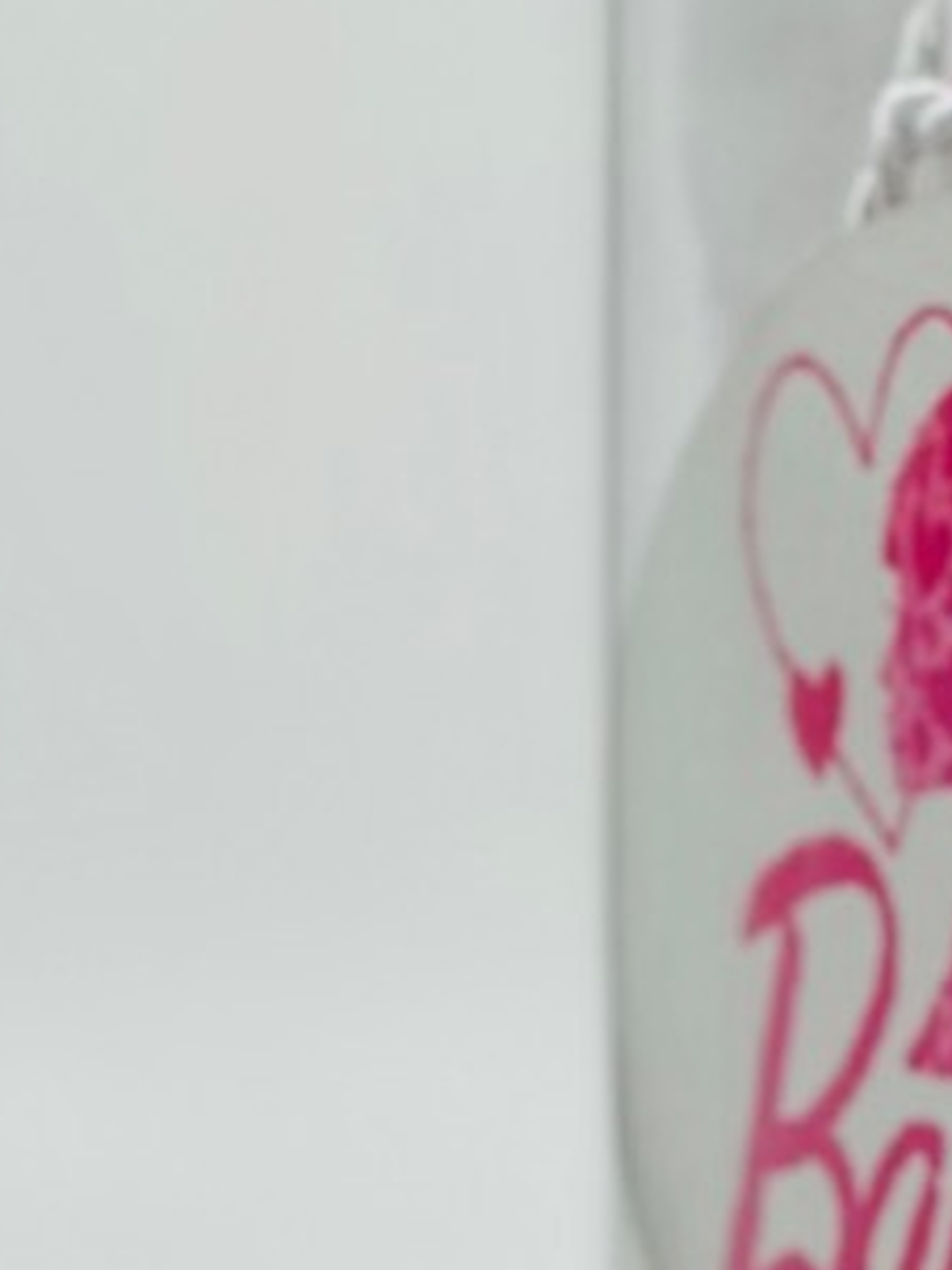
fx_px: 13173
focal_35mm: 359
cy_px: 786
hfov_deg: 4.1
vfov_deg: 5.5
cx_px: 1753
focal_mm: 9
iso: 20
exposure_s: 1/100
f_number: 2.8
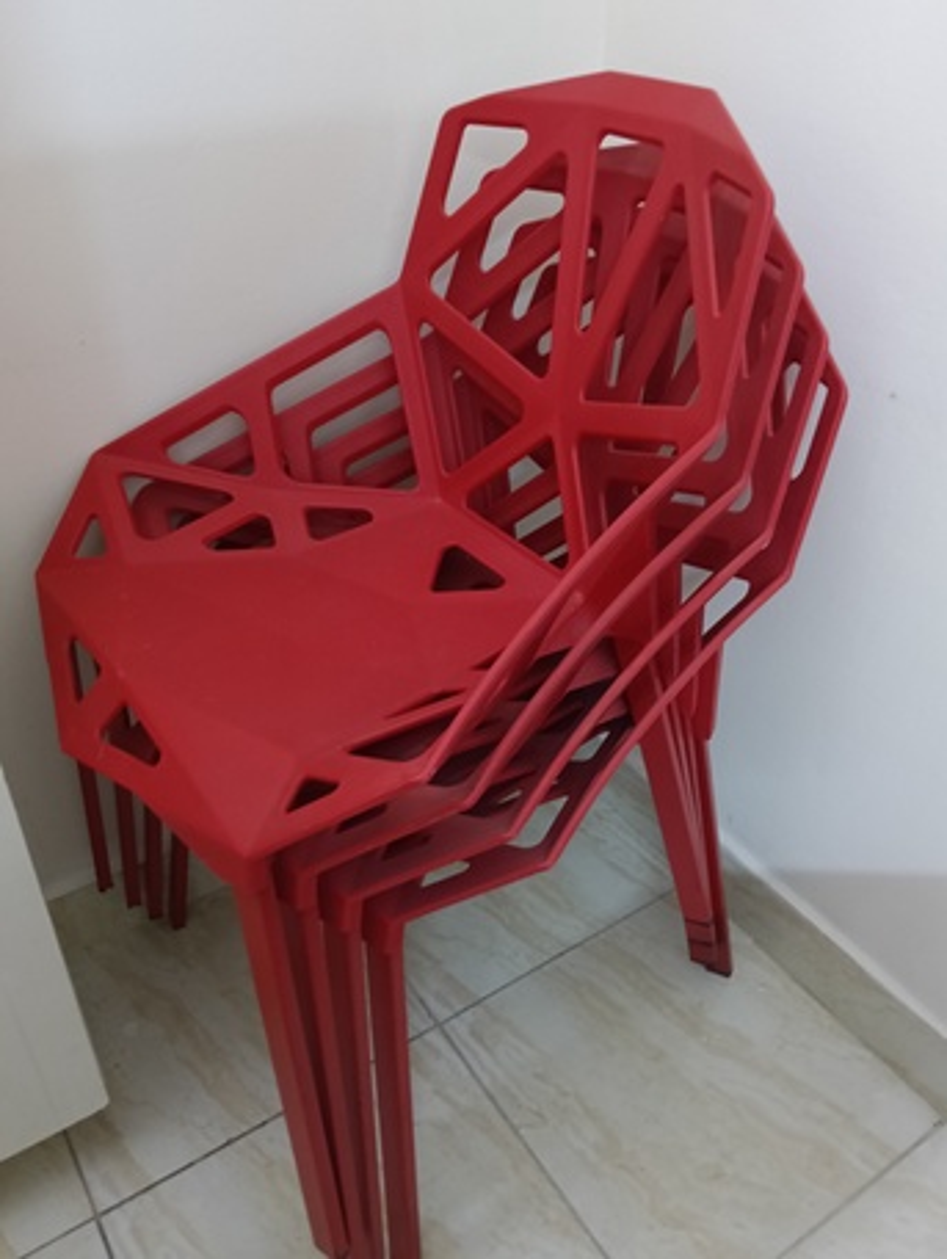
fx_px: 983
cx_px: 474
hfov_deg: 51.4
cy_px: 630
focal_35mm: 27
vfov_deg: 65.3
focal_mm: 3.98
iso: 1250
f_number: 1.8
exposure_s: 1/25
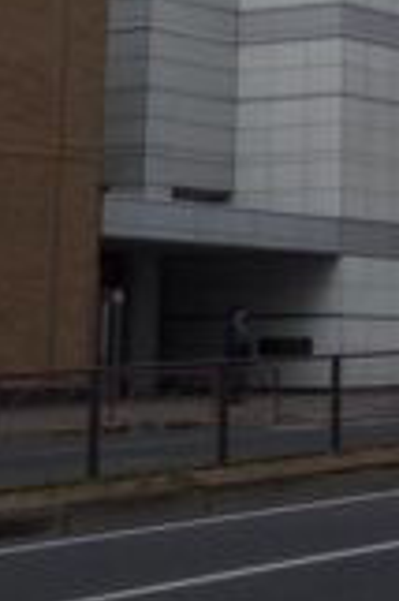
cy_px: -590
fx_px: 2316
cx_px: 382
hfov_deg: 9.8
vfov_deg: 12.9
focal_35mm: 139
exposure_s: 1/125
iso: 160
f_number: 5.6
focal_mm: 10.4
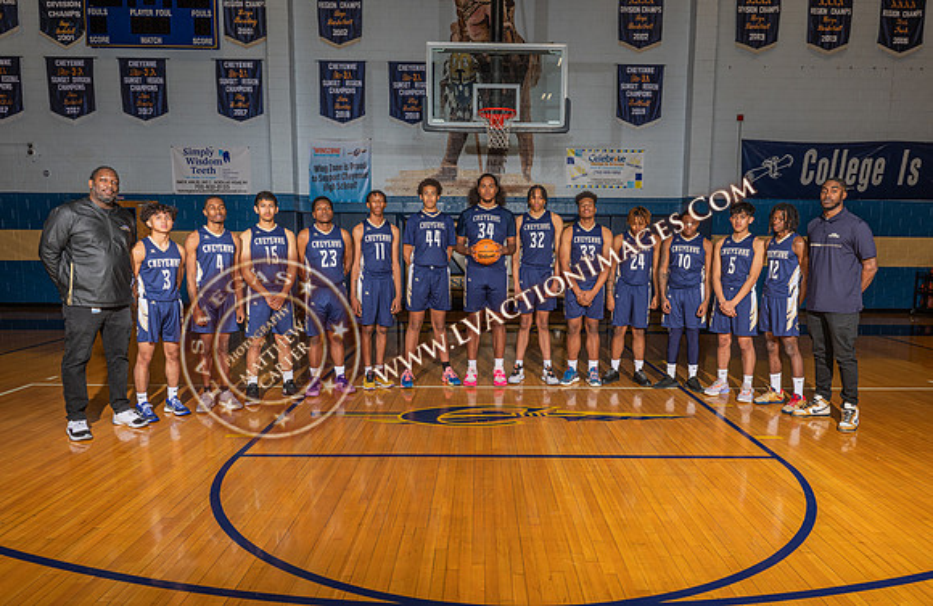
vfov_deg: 49.9
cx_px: 484
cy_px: 325
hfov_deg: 71.3
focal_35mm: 25
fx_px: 651
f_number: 7.1
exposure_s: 1/125
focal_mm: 24
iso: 125
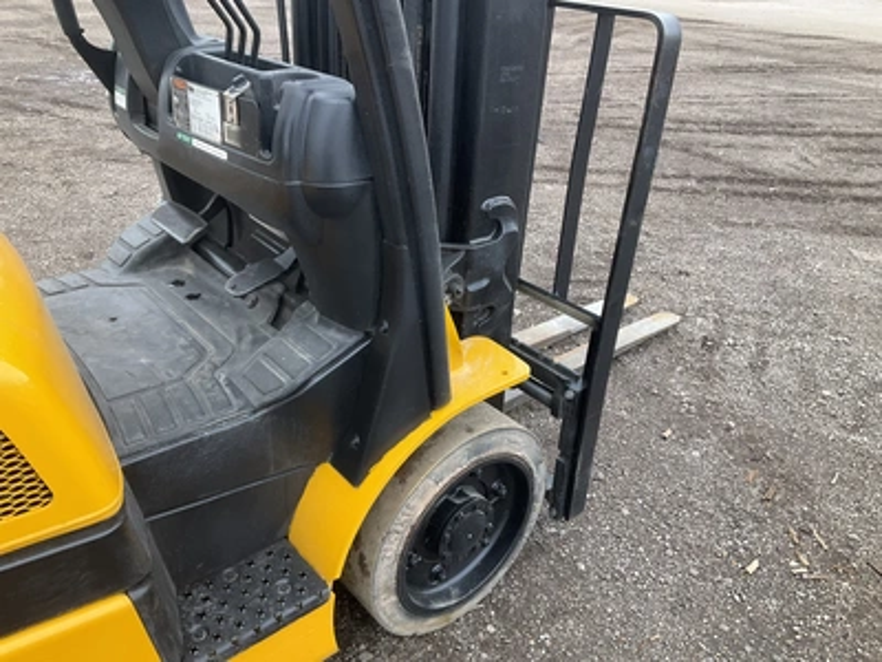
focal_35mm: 29
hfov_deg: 61.7
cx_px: 441
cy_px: 331
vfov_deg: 48.2
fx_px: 739
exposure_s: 1/228
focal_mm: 3
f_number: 1.8
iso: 25
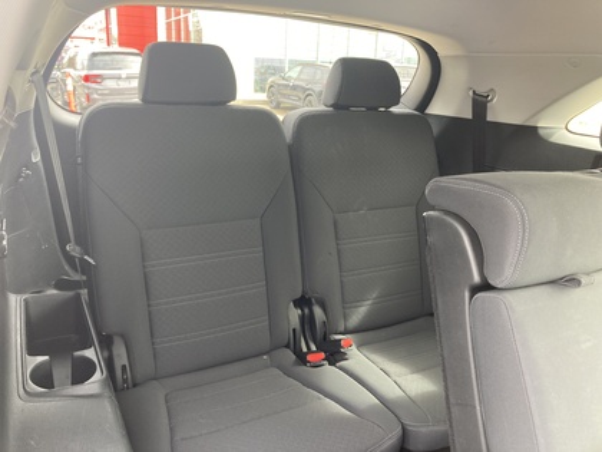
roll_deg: -2.6
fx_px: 487
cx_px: 301
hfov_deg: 63.4
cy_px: 226
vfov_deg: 49.7
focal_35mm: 28
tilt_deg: -16.0
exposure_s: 1/60
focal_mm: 3.99
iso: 125
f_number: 1.8
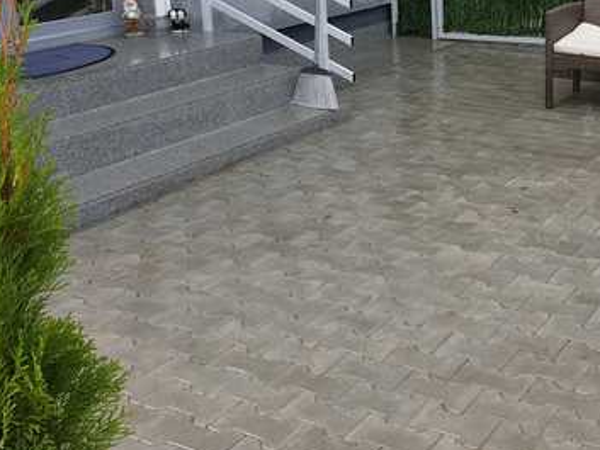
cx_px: 505
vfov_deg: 26.5
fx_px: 919
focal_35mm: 53
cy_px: 36
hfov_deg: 34.7
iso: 50
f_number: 2.4
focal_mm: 4.3
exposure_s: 1/211
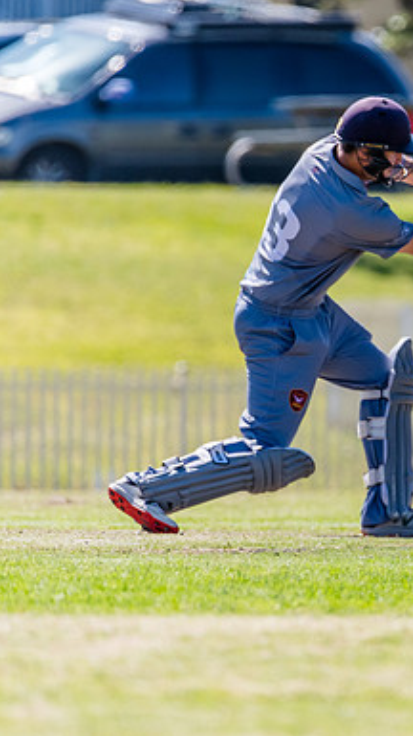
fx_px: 18493
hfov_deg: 1.3
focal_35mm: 948
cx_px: 455
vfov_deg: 2.3
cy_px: 368
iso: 640
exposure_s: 1/2000
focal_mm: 600
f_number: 6.3
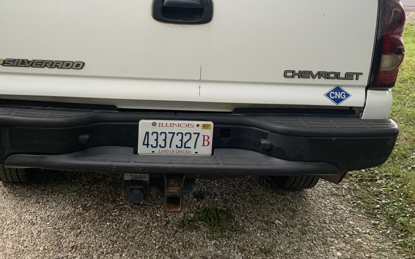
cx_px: 185
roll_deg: -3.7
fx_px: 577
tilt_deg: -10.1
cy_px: 30
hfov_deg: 39.5
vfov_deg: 24.7
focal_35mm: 51
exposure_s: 1/122
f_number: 1.8
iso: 32
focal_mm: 3
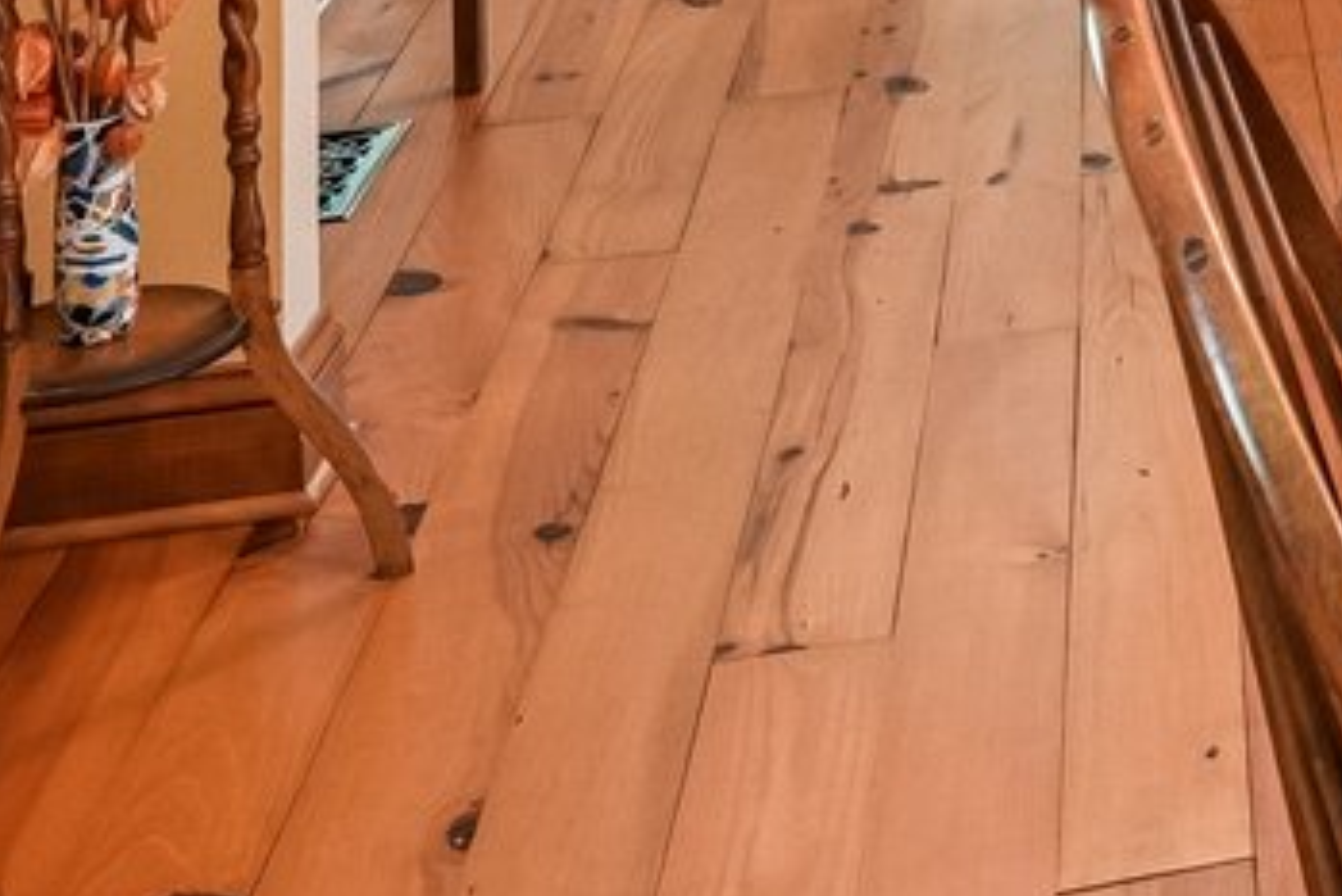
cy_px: -1325
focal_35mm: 91
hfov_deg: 17.8
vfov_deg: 11.9
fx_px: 3391
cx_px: 2446
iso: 800
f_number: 8
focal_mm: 15.5
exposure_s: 1/8
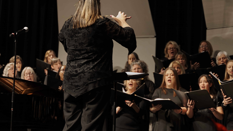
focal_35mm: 107
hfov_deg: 20.0
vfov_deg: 11.3
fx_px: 661
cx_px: 116
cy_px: 55
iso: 3600
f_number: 2.8
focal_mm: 68
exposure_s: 1/125
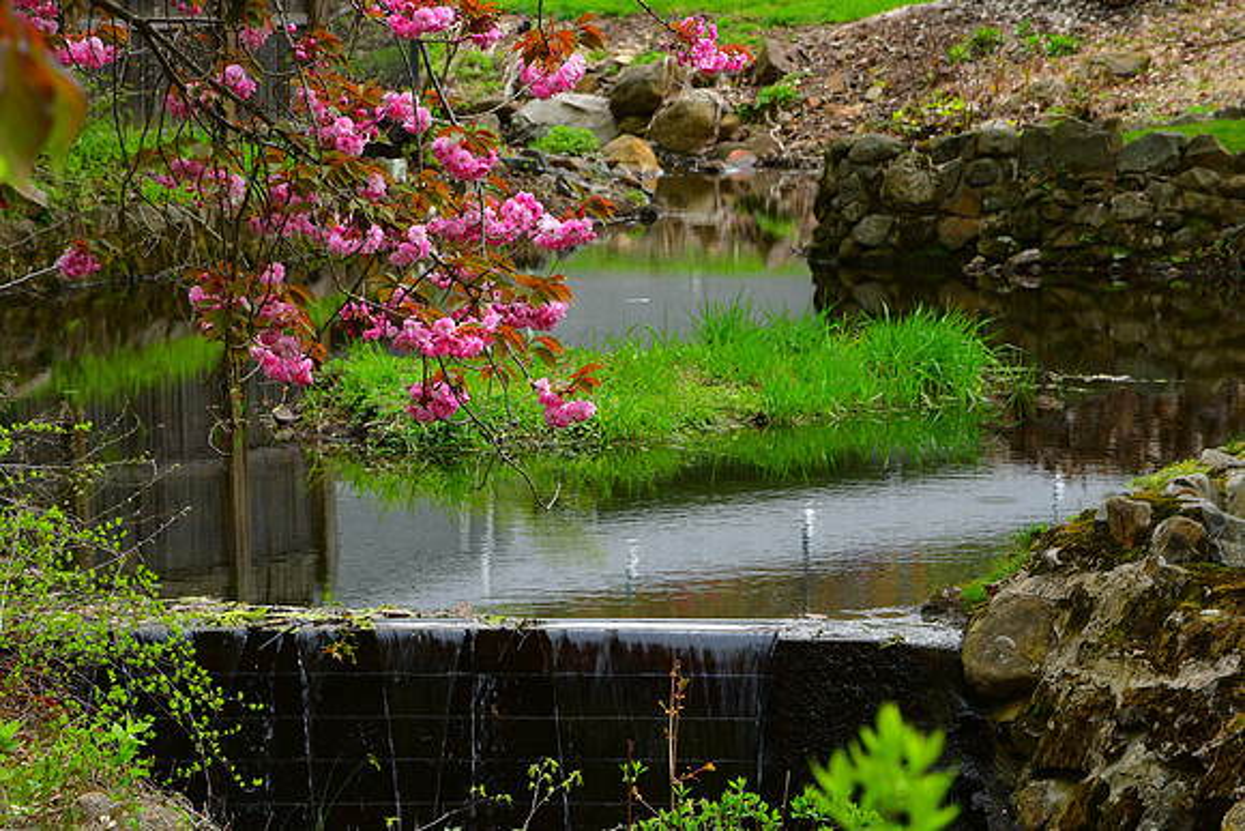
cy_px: 416
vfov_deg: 5.0
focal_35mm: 277
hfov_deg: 7.4
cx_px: 622
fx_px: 9581
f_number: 14
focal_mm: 185
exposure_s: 1/100
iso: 250
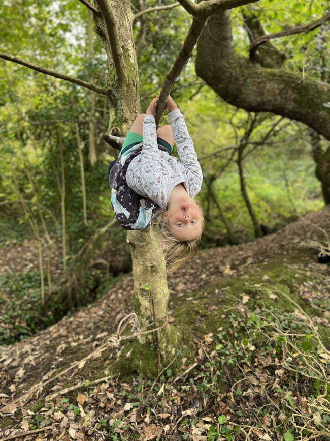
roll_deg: +2.4
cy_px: 220
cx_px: 165
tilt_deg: -8.9
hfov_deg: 53.1
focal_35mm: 26
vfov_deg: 67.3
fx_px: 331
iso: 64
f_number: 1.5
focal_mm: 5.7
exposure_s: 1/121
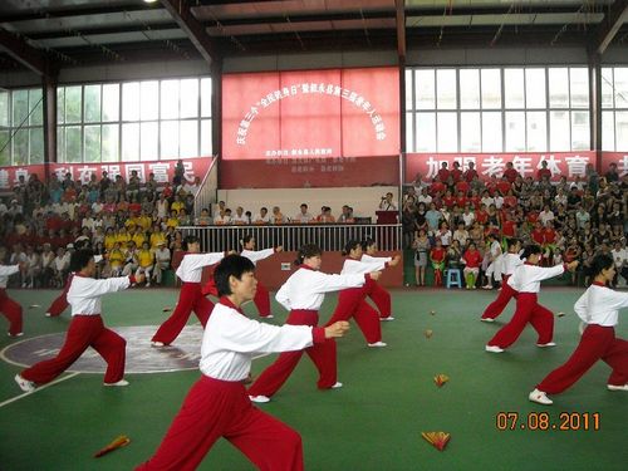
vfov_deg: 40.7
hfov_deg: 52.6
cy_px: 236
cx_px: 314
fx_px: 635
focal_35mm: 35
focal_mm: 5.7
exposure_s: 1/250
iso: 455
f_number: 2.8
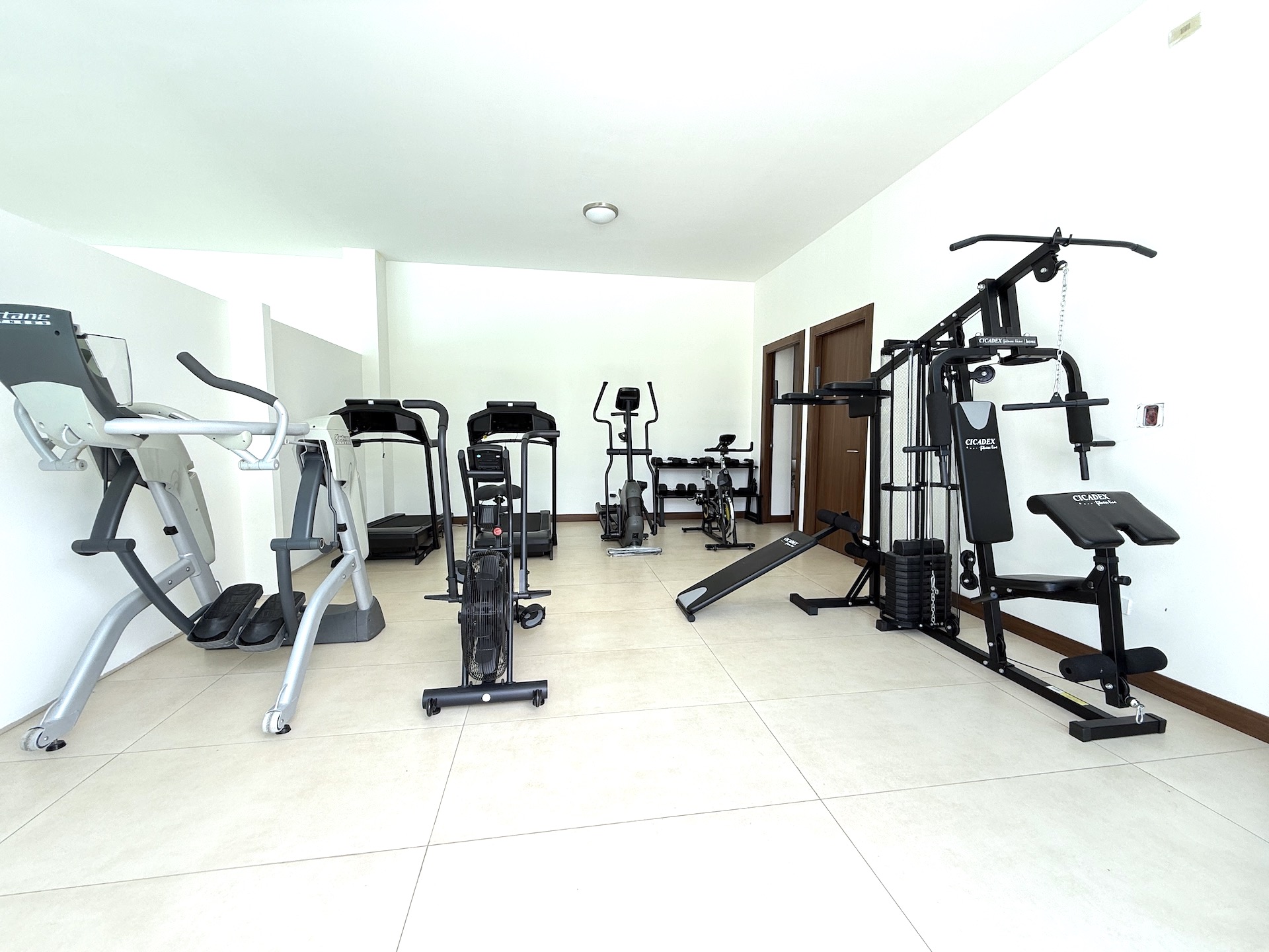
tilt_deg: -4.4
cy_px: 476
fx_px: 513
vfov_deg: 85.7
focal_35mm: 14
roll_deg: -0.3
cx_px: 634
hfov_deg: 102.1
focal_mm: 2.22
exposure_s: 1/130
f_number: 2.2
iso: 50
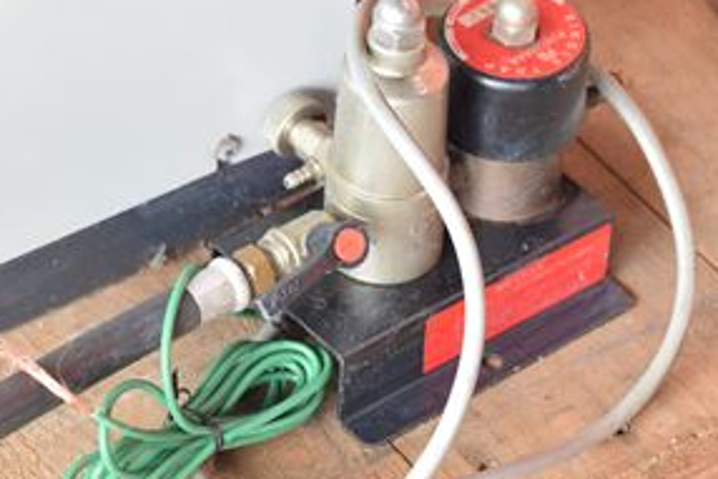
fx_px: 4447
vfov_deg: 6.2
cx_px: 369
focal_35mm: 223
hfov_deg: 9.2
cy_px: 191
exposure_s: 1/50
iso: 1250
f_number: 6.3
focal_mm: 85
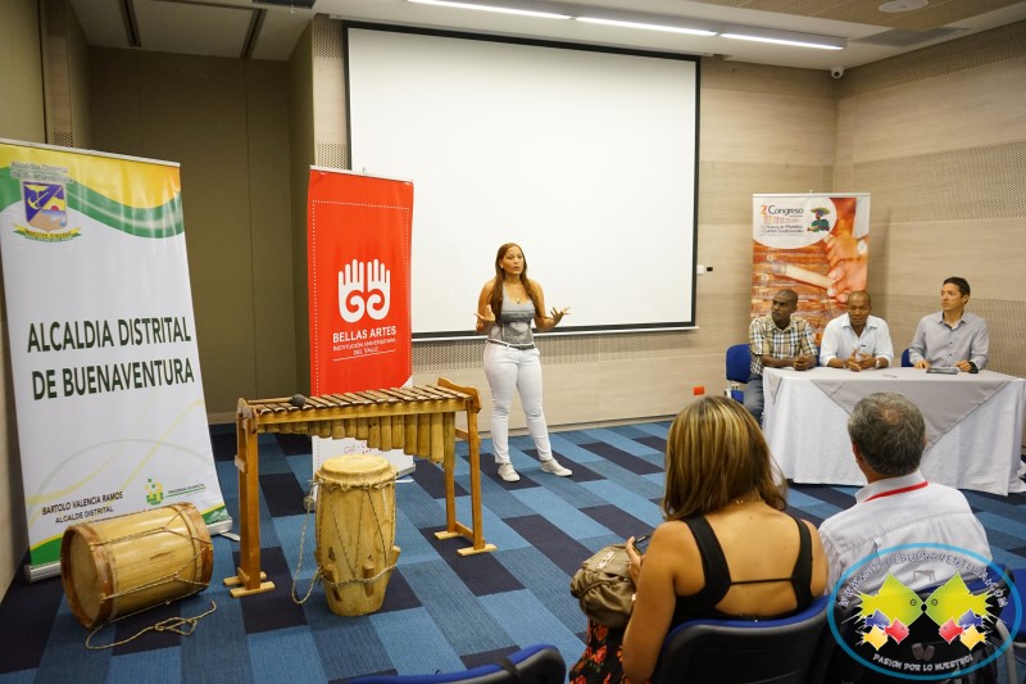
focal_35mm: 28
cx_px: 513
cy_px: 342
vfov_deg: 46.4
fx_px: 798
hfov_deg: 65.5
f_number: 3.5
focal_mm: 28
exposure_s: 1/80
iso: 3200
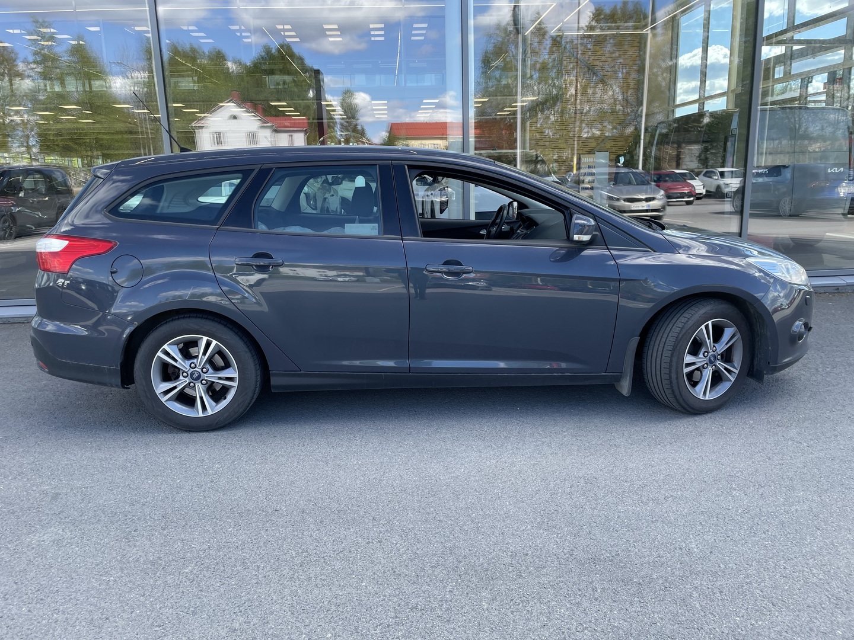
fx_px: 641
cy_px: 320
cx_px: 427
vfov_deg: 53.1
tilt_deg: -11.5
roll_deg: +2.3
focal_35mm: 26
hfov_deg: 67.3
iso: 32
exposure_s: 1/537
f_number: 1.6
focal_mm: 4.2
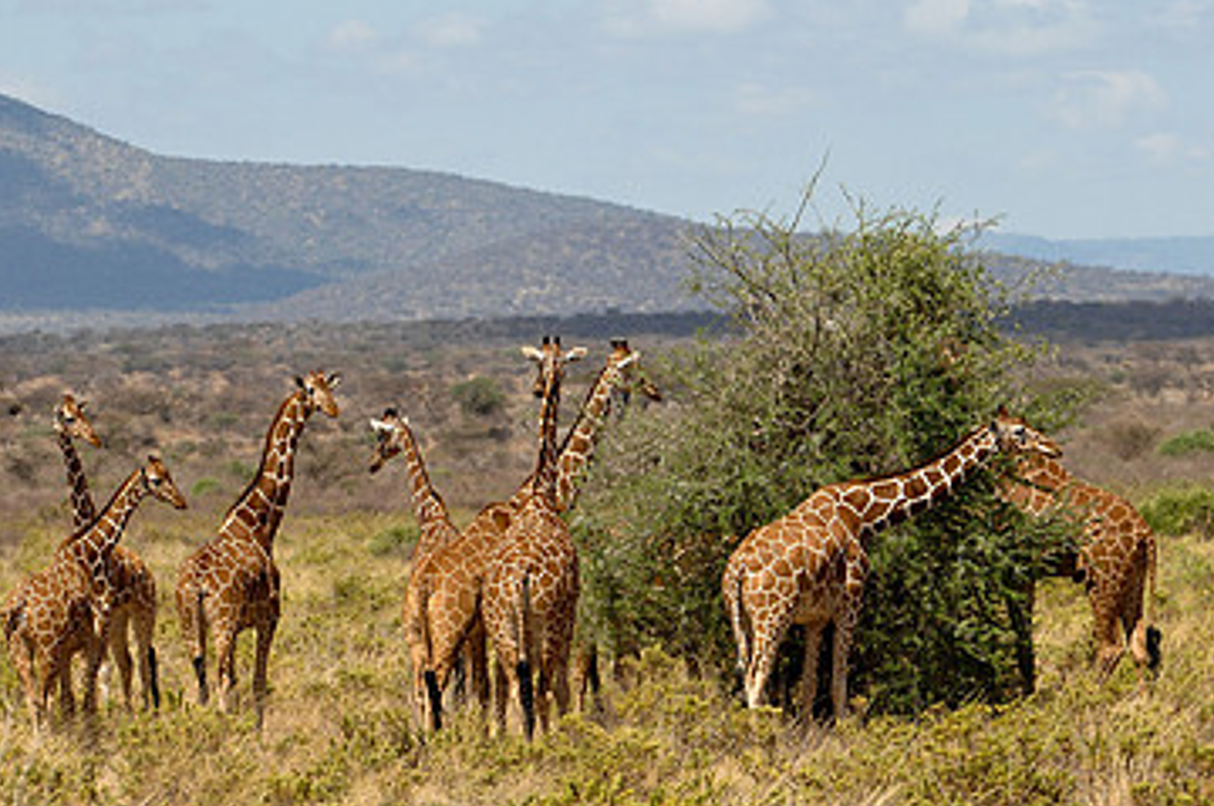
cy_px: 346
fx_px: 10972
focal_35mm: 326
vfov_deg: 4.2
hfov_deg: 6.3
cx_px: 597
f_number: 5.6
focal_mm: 135
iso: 200
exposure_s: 1/750
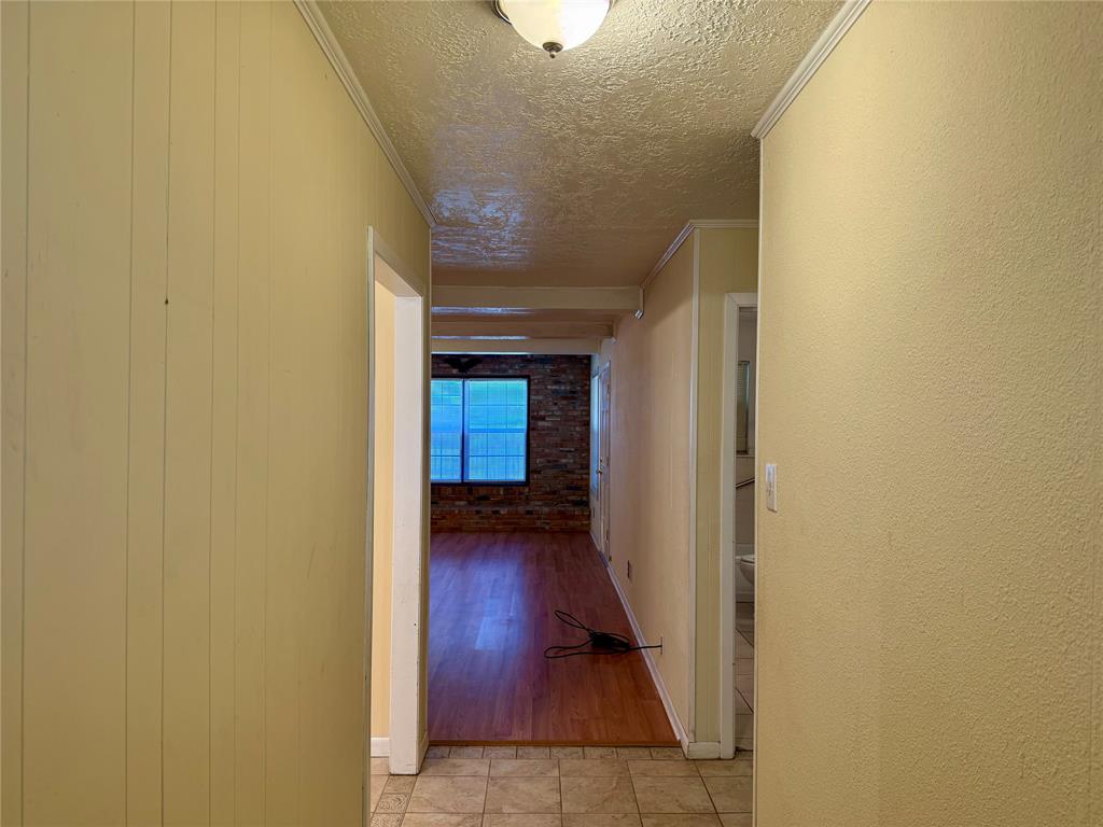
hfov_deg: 71.6
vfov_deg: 56.8
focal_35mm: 24
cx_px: 552
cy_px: 414
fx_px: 765
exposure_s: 1/120
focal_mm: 6.76
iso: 125
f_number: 1.78
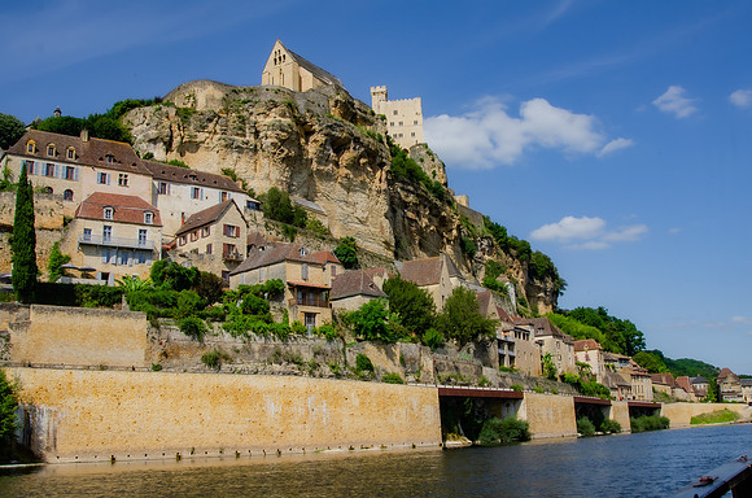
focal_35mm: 36
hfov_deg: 53.2
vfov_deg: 36.7
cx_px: 376
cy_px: 249
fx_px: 750
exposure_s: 1/500
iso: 500
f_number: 11
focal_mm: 24
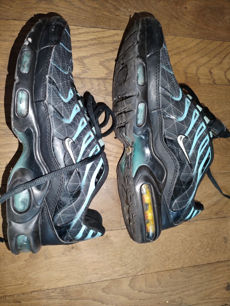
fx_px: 230
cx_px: 115
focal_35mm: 26
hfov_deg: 53.1
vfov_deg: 67.3
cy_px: 153
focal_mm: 4.75
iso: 1046
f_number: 1.8
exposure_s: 1/24
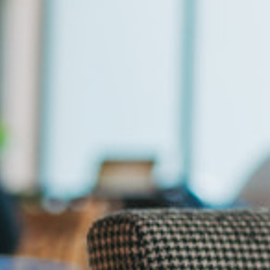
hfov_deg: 4.7
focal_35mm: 350
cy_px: 114
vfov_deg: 5.0
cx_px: 932
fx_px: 3089
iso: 400
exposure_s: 1/200
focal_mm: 50
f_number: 2.5
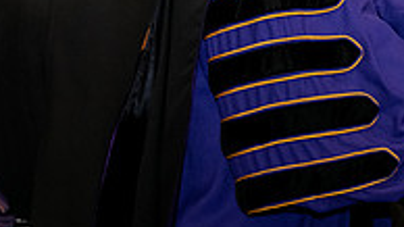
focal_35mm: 219
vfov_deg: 5.5
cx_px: 508
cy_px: -91
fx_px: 2345
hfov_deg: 9.7
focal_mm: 70
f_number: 5.6
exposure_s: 1/200
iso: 2500
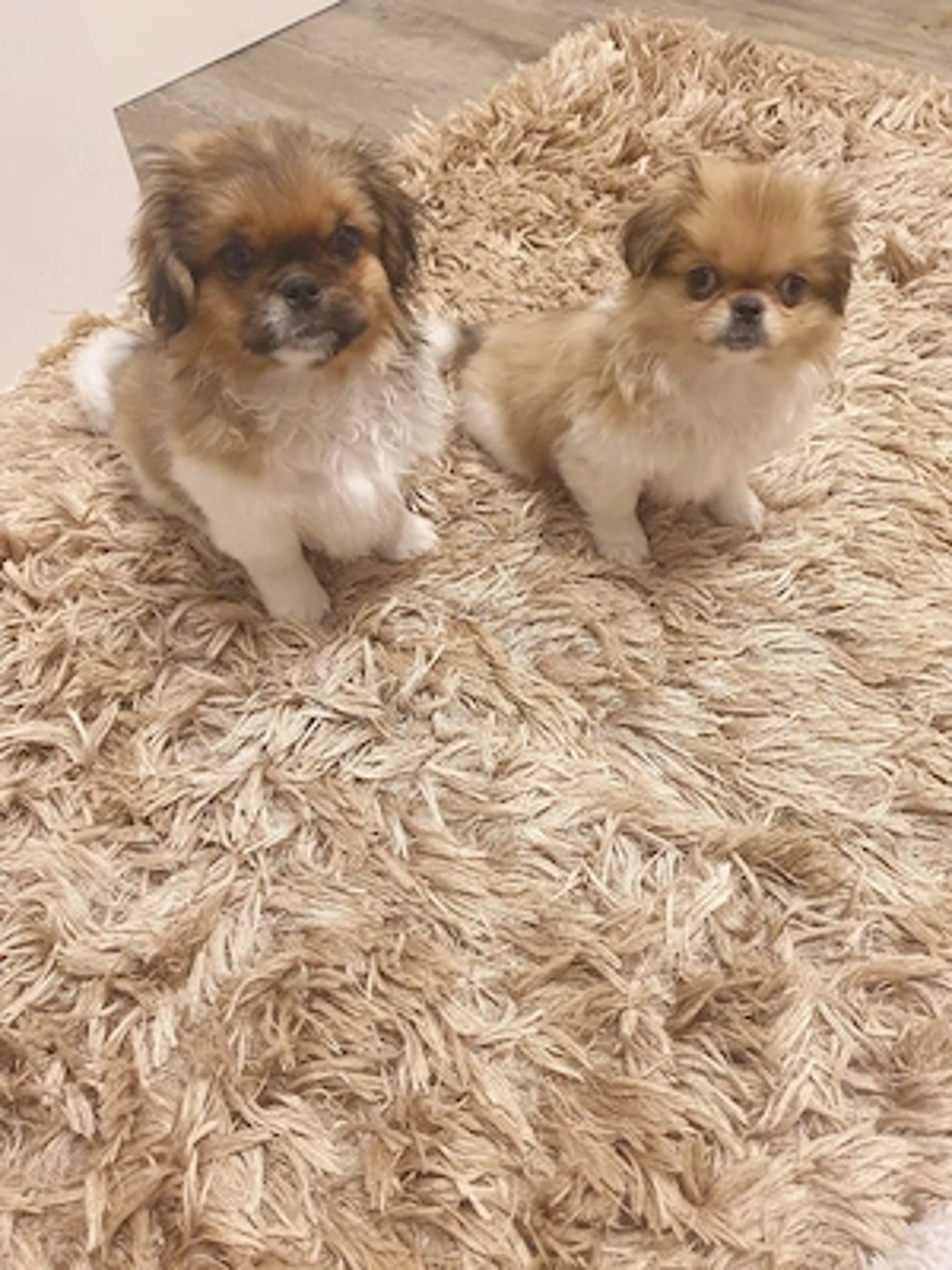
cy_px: 635
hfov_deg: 53.1
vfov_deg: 67.3
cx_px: 476
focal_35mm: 26
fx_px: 953
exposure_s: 1/33
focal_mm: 4.3
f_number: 1.5
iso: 320
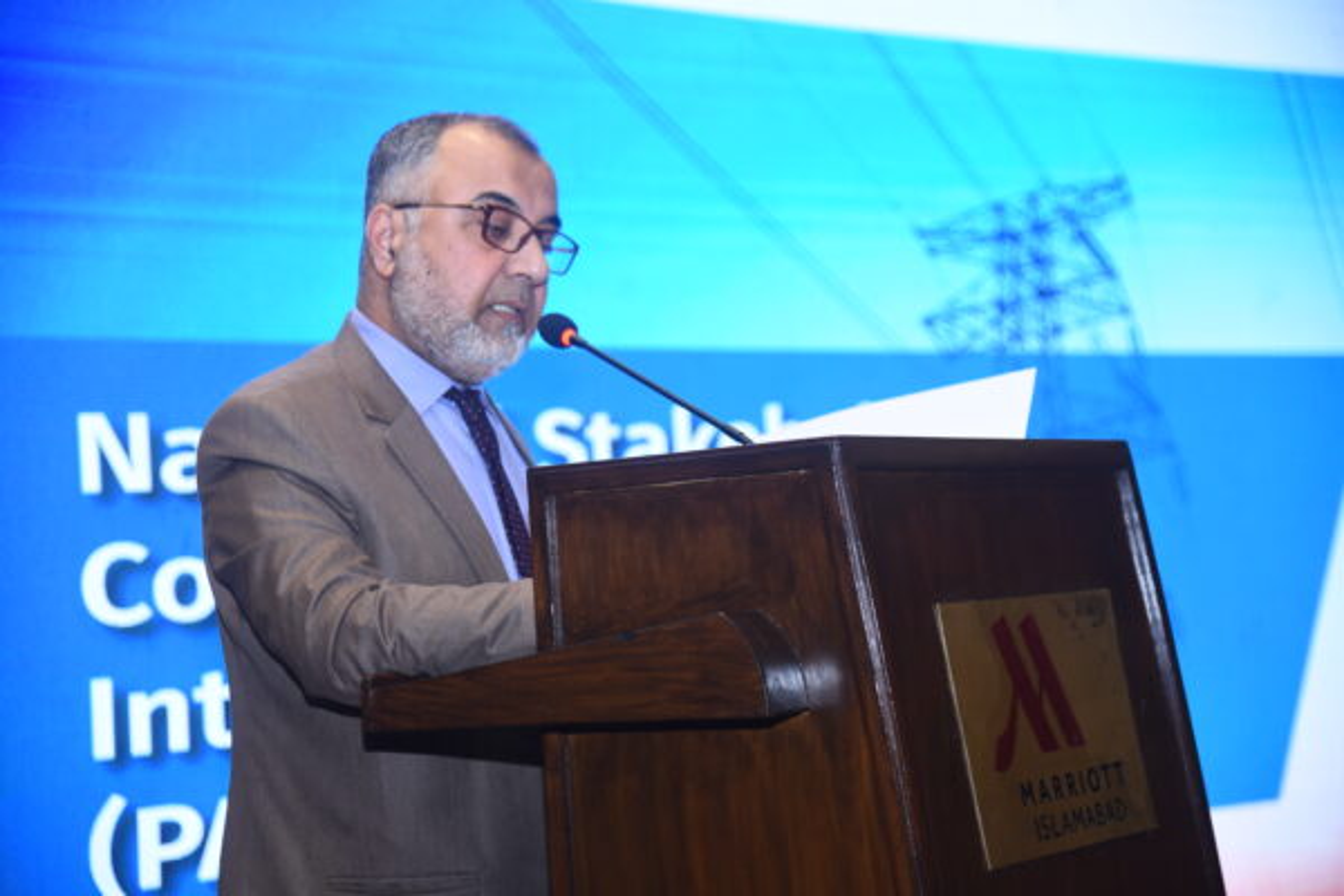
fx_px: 2613
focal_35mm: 70
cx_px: 672
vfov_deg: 19.5
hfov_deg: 28.8
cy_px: 448
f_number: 4
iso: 1250
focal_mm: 70
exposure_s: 1/125
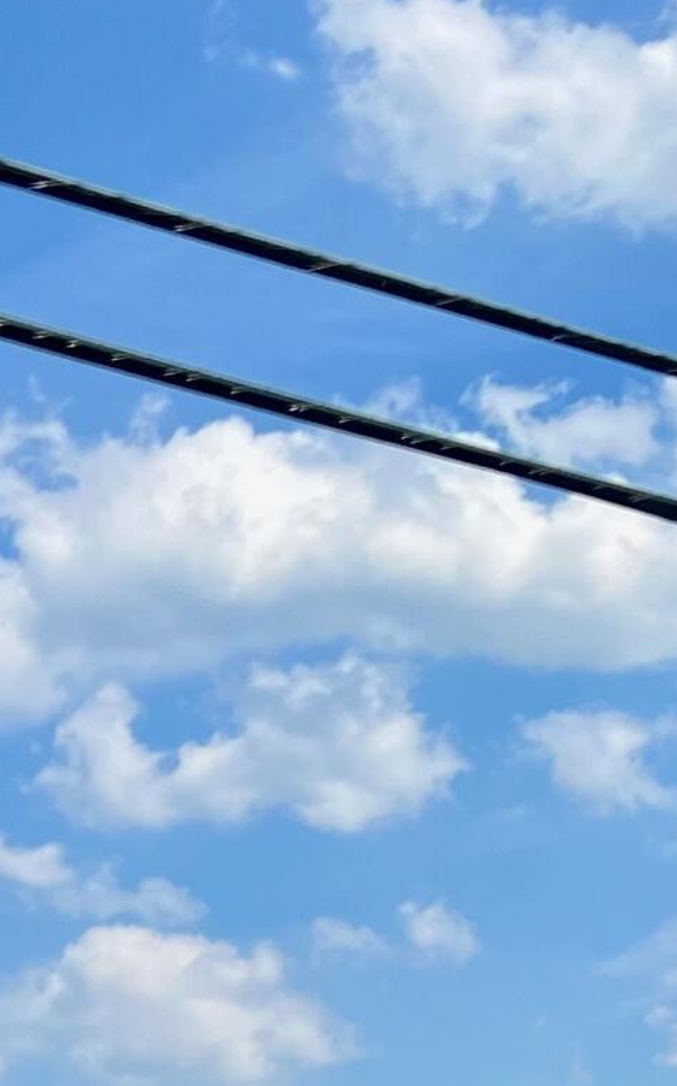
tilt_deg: +0.3
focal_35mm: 108
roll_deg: -1.6
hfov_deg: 11.7
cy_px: 1465
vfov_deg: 17.9
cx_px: -275
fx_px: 3192
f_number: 1.5
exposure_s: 1/4115
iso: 50
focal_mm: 5.7
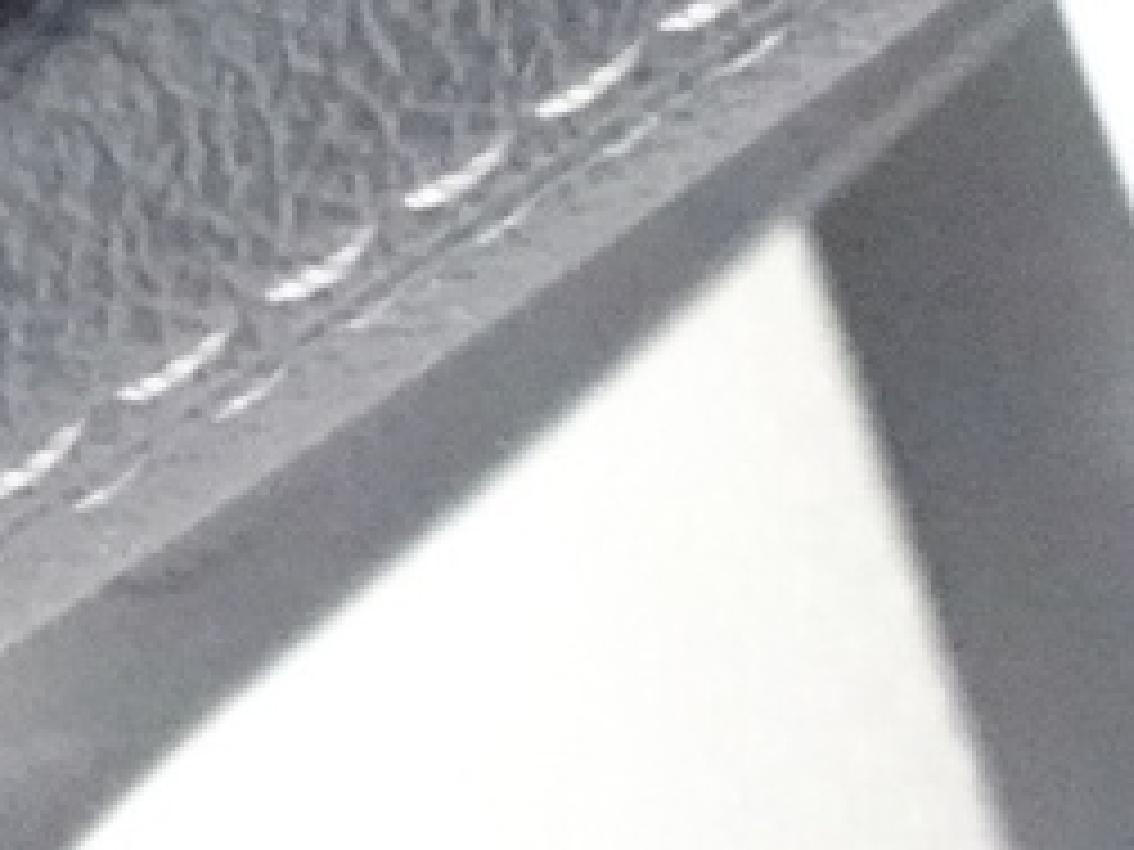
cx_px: -765
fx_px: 4488
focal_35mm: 137
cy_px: -1210
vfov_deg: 9.6
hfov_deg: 13.3
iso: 3200
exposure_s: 1/10
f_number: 3.5
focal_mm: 4.25
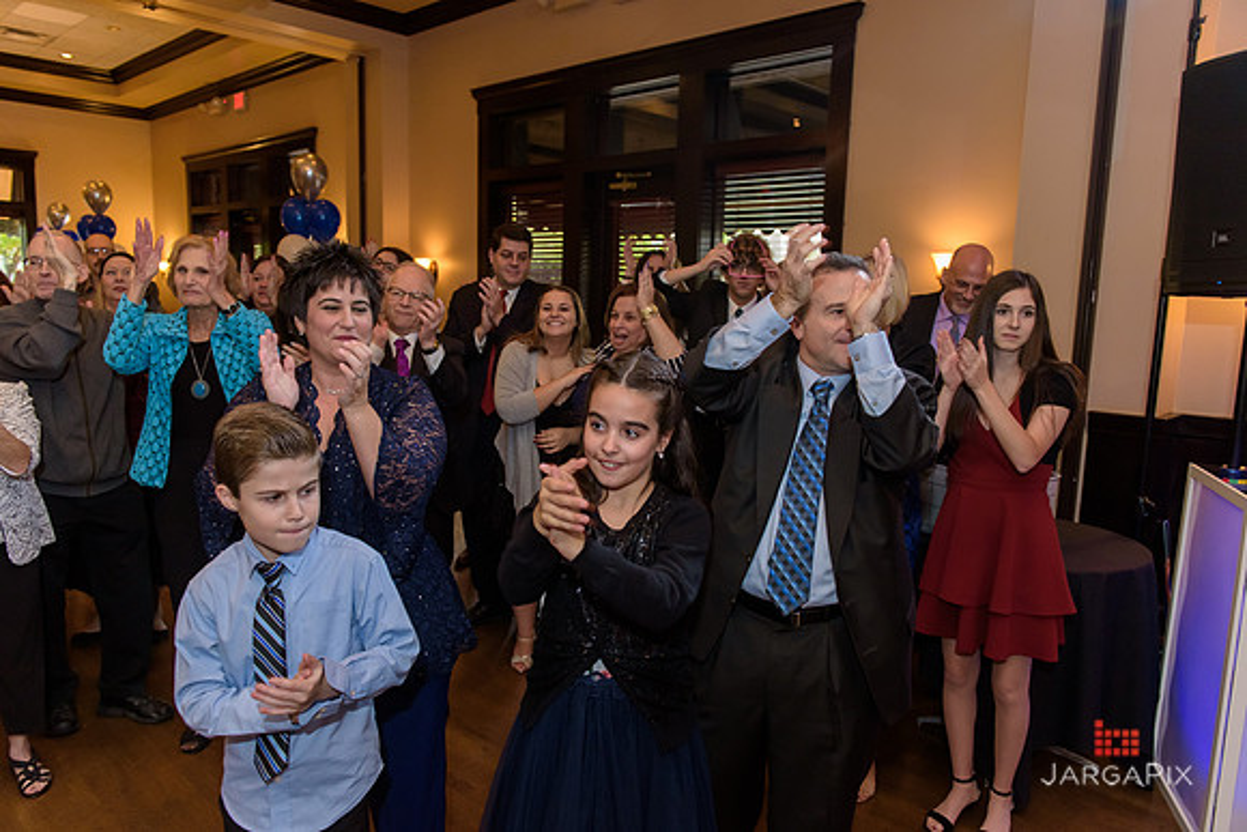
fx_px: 901
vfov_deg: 49.6
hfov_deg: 69.4
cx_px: 624
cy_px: 416
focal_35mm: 26
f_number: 3.2
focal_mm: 26
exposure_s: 1/125
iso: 1600
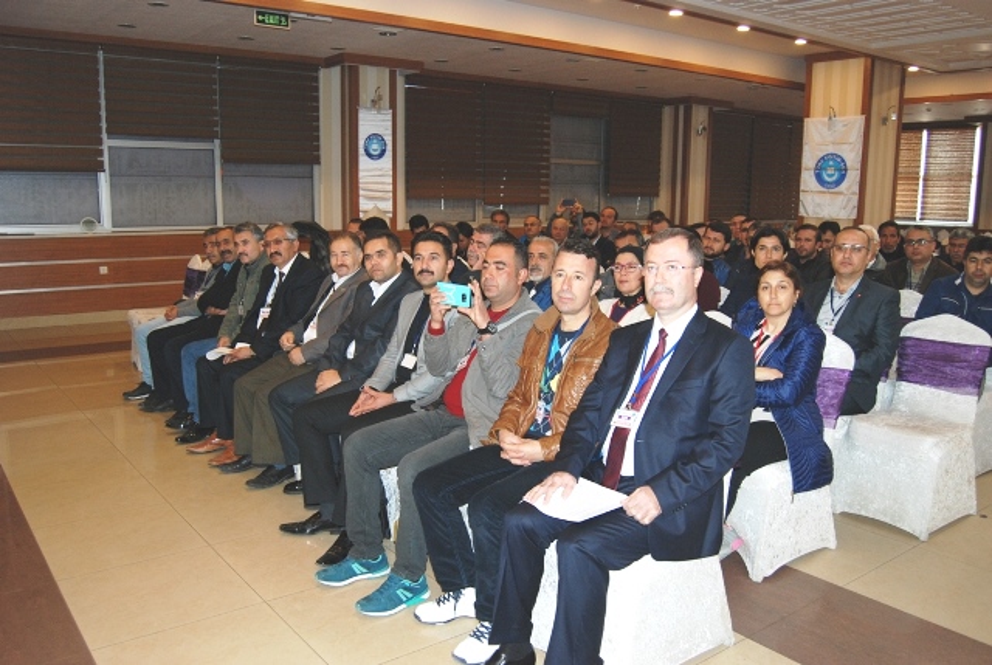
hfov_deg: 64.5
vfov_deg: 45.8
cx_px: 496
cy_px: 332
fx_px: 787
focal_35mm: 28
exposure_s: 1/60
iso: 400
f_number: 4
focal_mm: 19
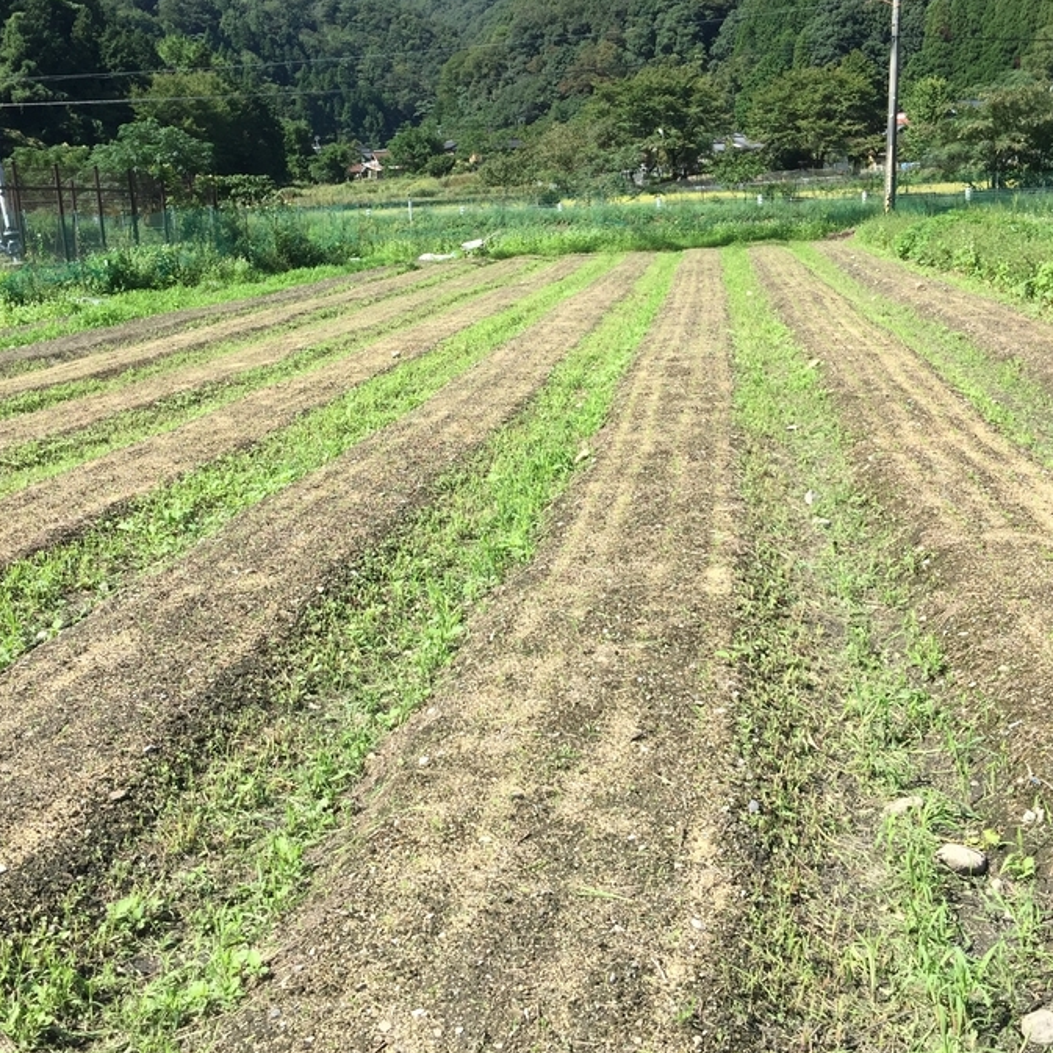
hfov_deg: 42.8
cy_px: 498
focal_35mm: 39
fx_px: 1342
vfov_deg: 42.8
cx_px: 523
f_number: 2.2
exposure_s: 1/1068
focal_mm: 4.15
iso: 32
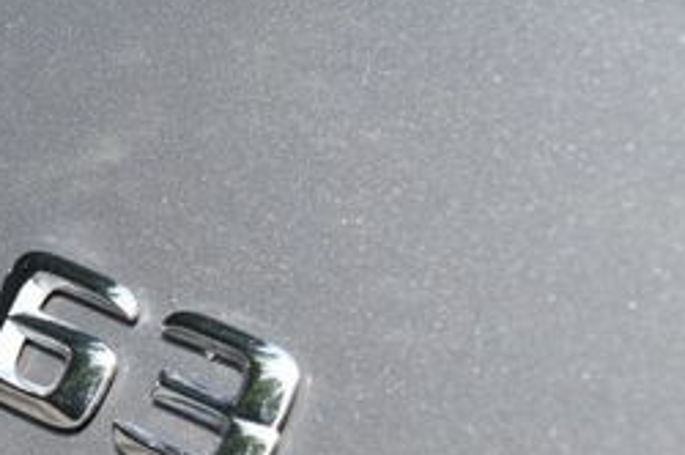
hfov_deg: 9.8
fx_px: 3991
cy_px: 304
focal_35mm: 210
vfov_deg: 6.5
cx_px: 118
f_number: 8
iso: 200
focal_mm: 55
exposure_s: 1/250
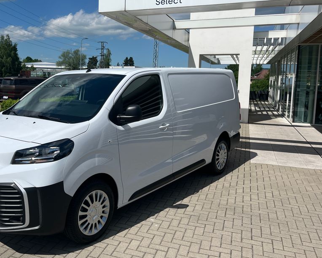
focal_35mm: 34
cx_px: 108
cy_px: 111
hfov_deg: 51.9
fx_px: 324
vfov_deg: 43.2
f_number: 1.6
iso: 50
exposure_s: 1/7353
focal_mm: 5.1
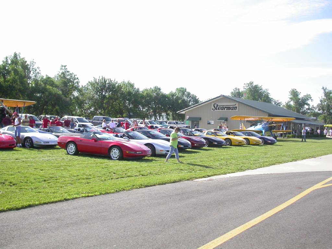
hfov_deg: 49.0
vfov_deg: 37.7
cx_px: 166
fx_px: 364
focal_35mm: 38
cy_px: 124
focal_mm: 7.85
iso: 100
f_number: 2.6
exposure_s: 1/1000
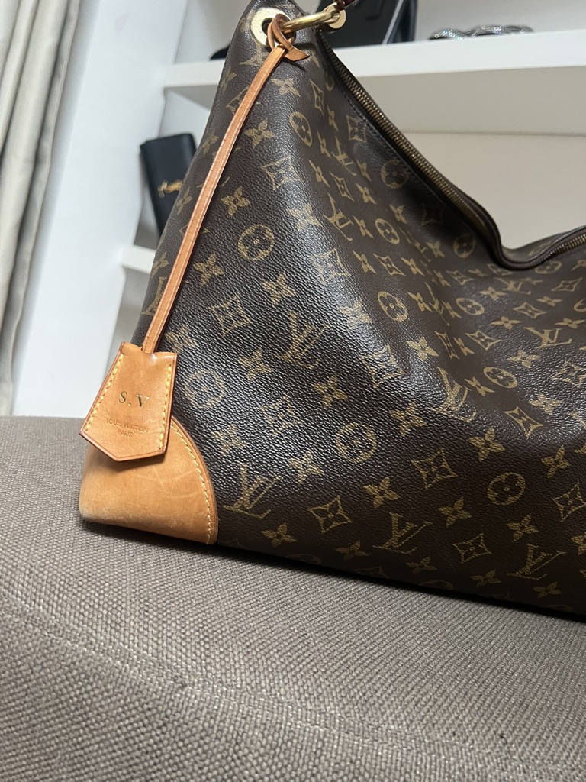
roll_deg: -14.0
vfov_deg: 67.3
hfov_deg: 53.1
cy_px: 391
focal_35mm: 26
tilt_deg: -7.1
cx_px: 293
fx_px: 587
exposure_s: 1/60
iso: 400
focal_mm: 5.7
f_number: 1.5
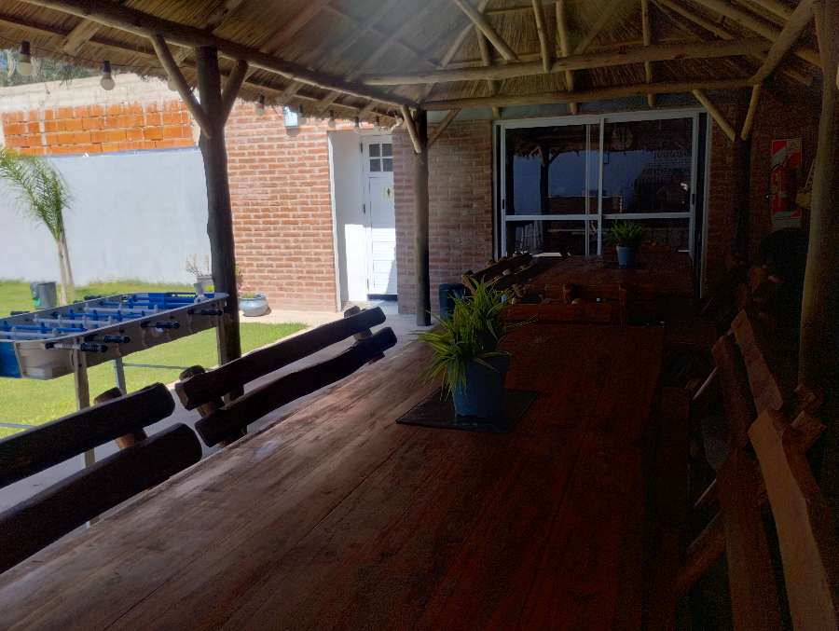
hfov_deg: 63.4
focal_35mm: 28
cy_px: 316
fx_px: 679
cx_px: 420
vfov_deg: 49.8
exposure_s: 1/442
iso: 100
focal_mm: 4.27
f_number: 1.8
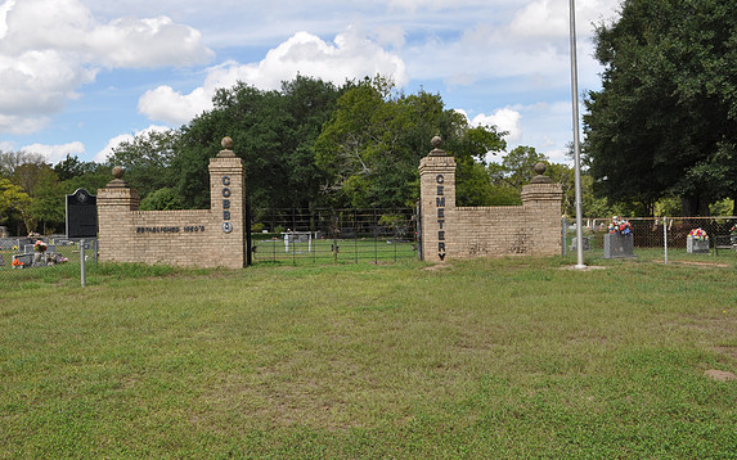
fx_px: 683
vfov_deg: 37.3
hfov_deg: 56.7
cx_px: 370
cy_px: 224
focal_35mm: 34
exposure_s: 1/125
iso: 200
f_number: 11
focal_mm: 22
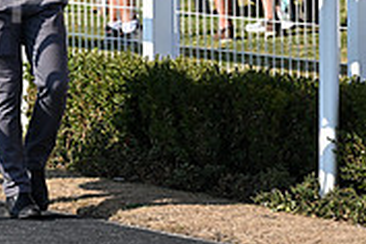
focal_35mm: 394
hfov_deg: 5.2
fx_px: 4005
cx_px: -105
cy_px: -127
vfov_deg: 3.5
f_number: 6.3
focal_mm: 120
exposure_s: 1/2000
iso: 500
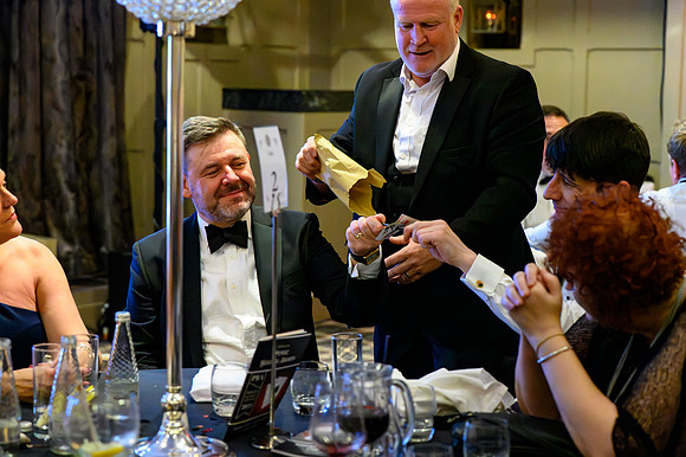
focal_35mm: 70
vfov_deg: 19.4
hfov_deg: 28.9
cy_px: 228
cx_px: 343
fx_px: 1333
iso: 51200
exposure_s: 1/400
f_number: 4
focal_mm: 70
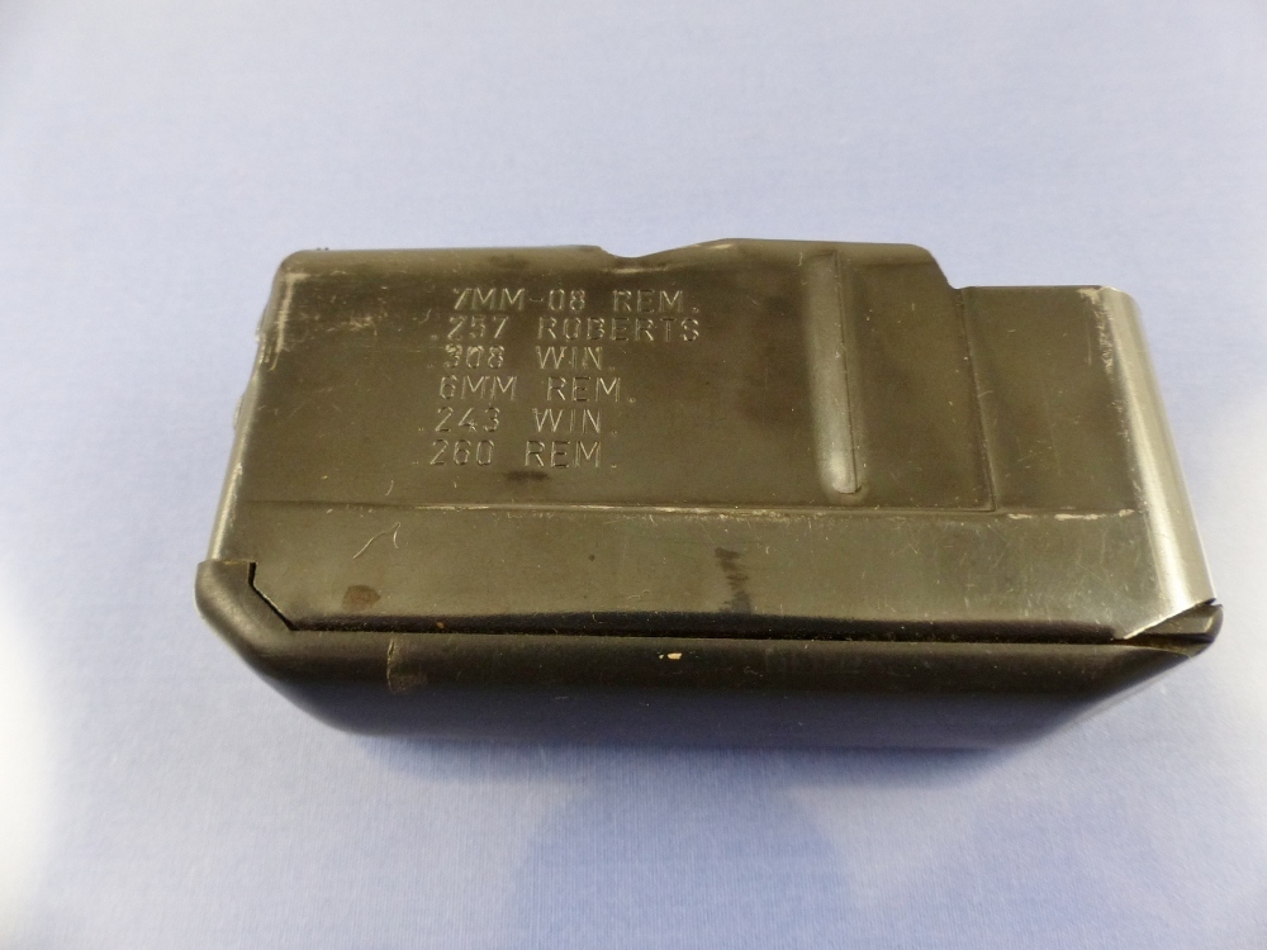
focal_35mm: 25
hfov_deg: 69.4
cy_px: 475
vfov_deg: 54.9
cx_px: 634
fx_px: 915
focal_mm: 4.5
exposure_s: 1/60
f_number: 2.8
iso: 320
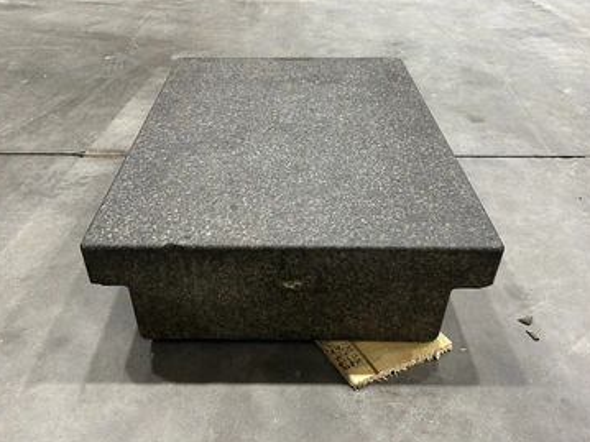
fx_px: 494
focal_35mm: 29
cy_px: 207
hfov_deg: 61.7
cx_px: 283
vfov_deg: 48.2
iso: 320
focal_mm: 5.7
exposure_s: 1/60
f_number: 1.5
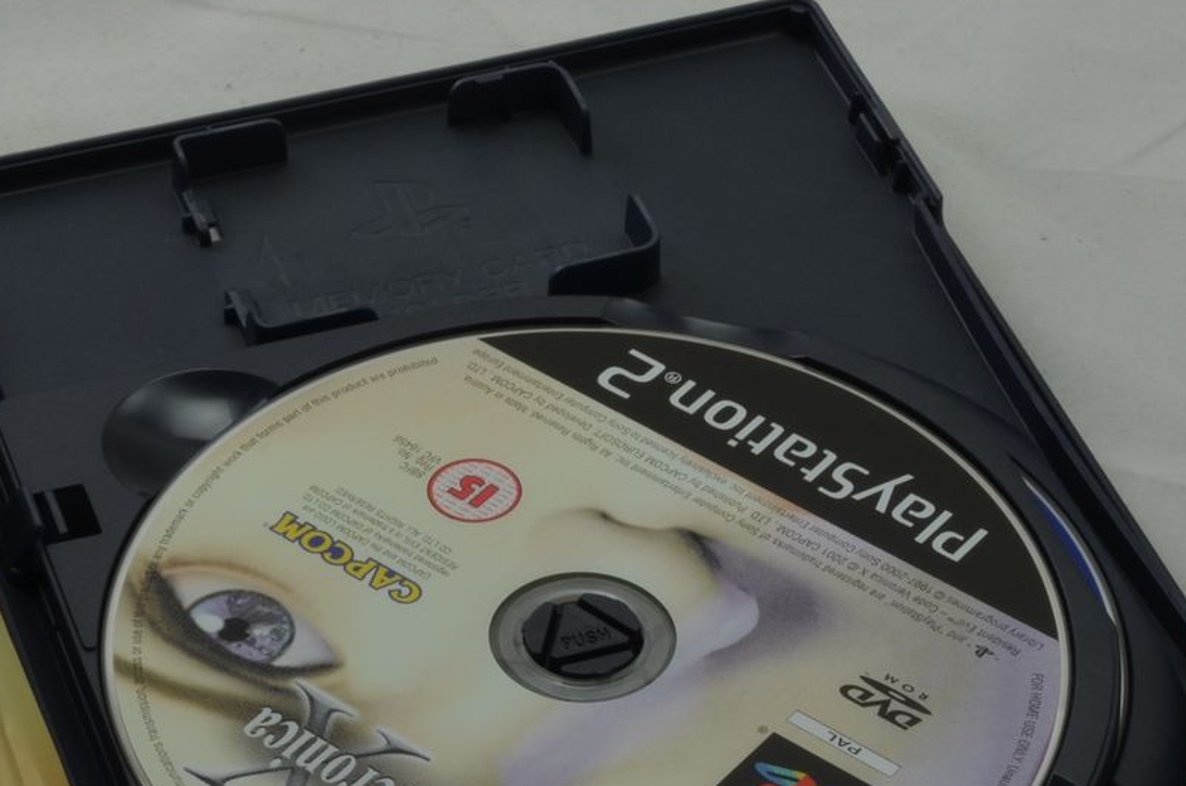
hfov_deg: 15.0
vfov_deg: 10.0
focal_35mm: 136
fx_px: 4471
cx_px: 206
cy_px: 395
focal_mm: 40
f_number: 20
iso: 100
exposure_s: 1/2.5
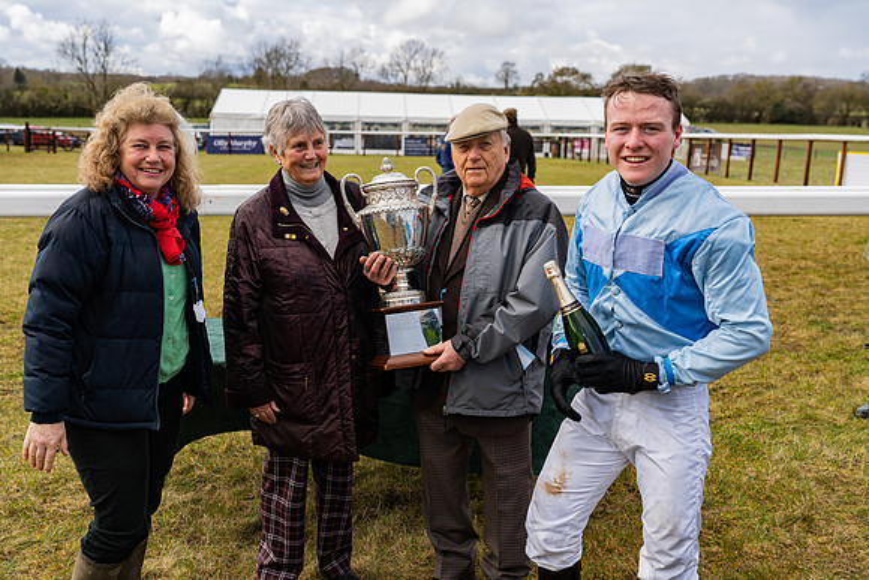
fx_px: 966
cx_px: 434
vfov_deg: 33.4
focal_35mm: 40
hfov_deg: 48.4
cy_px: 290
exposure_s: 1/250
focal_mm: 40
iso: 50
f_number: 5
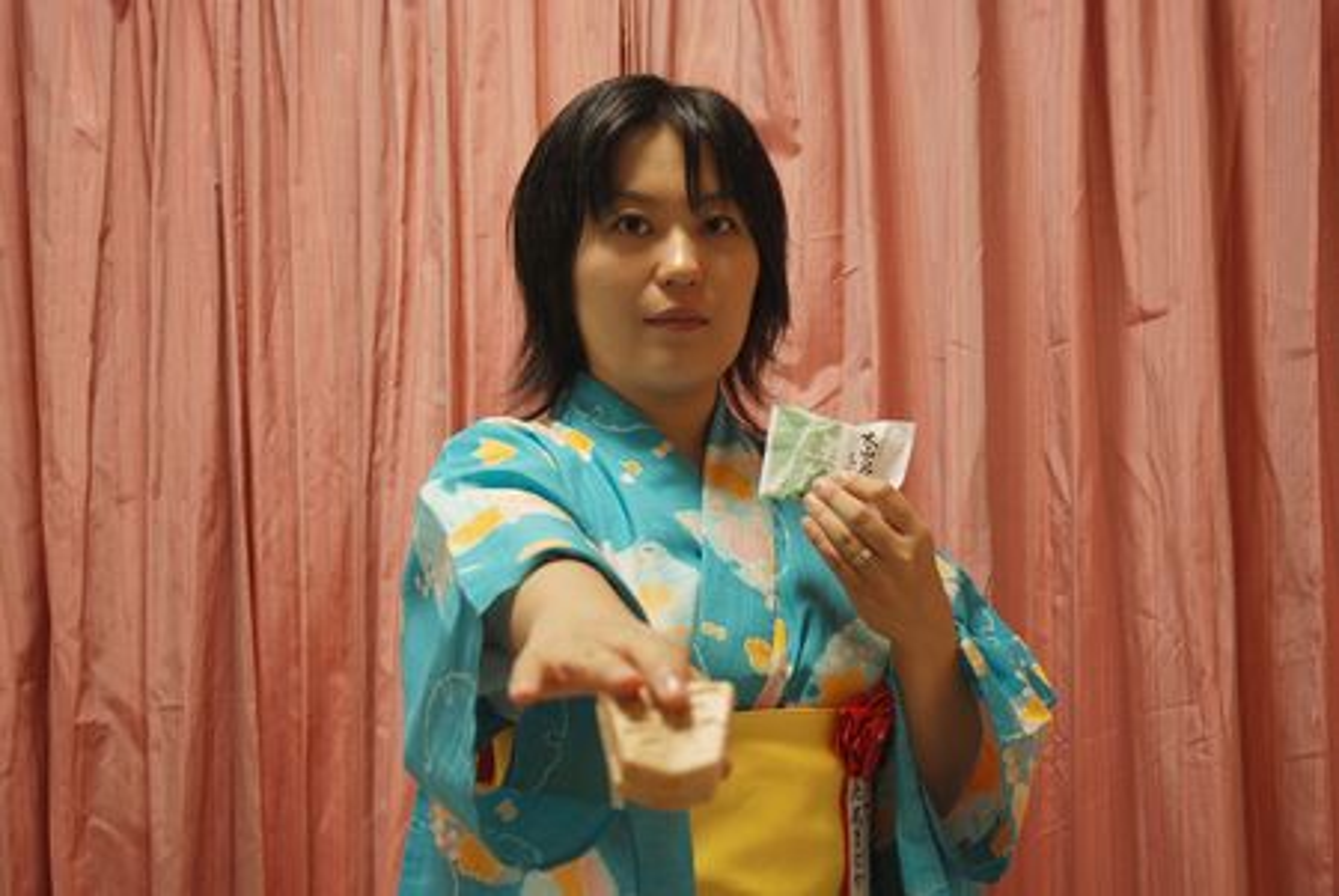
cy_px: 448
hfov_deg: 38.8
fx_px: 1899
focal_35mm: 51
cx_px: 670
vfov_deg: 26.5
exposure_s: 1/30
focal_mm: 34
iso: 200
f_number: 4.2
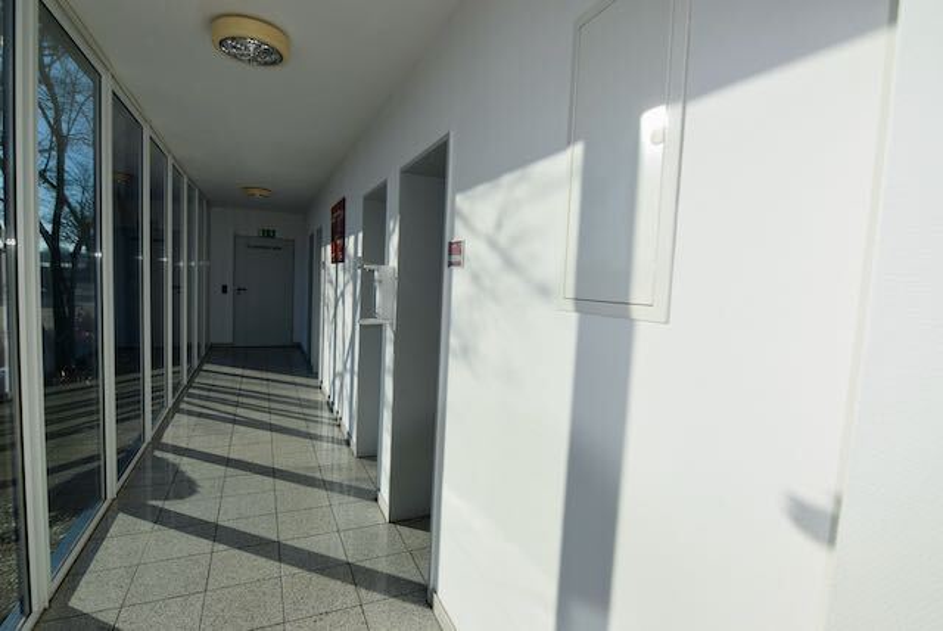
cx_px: 472
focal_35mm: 16
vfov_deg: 72.2
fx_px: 433
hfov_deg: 94.9
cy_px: 316
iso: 100
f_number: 10
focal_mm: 11
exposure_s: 1/200
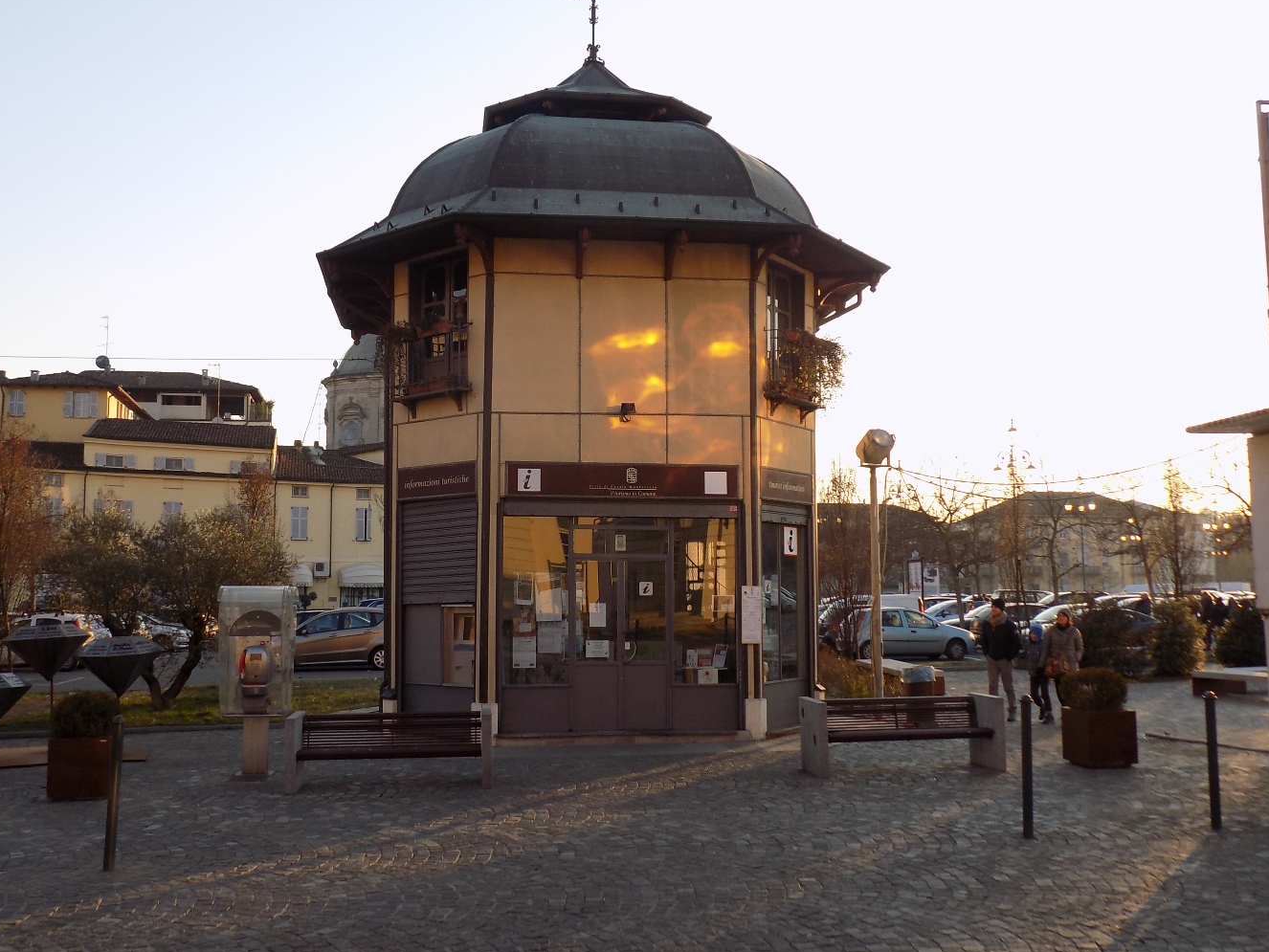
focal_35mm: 33
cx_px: 606
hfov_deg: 55.3
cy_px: 455
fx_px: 1210
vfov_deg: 42.9
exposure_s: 1/250
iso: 80
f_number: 3.3
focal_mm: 5.3
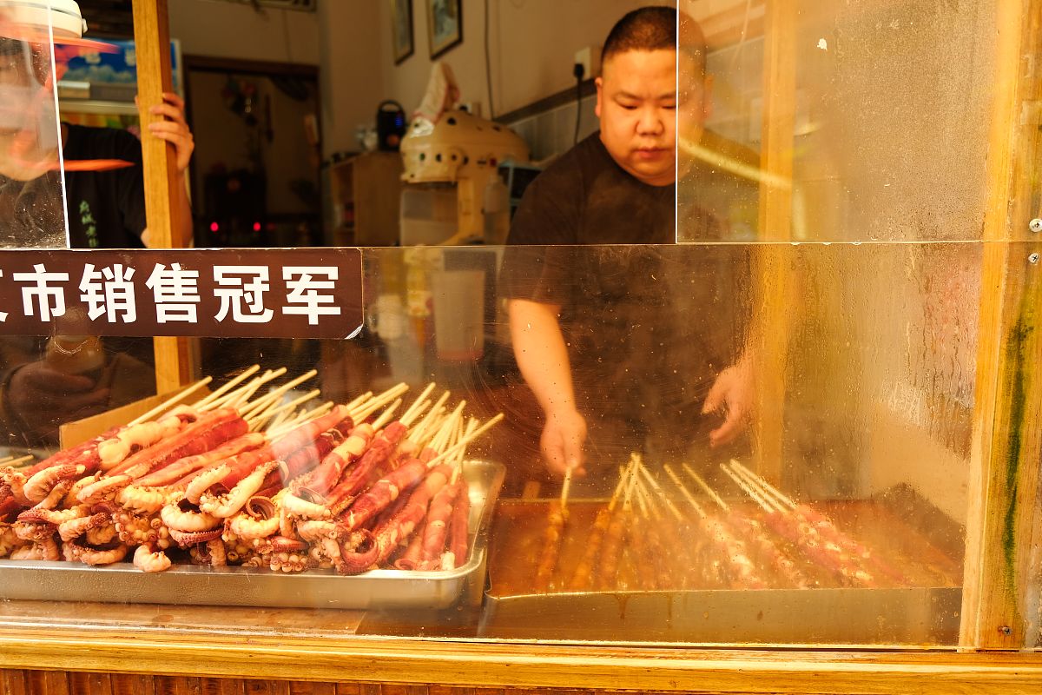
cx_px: 521
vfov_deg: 47.9
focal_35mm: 27
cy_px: 348
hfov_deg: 67.4
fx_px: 781
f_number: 2.8
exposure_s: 1/70
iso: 200
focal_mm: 18
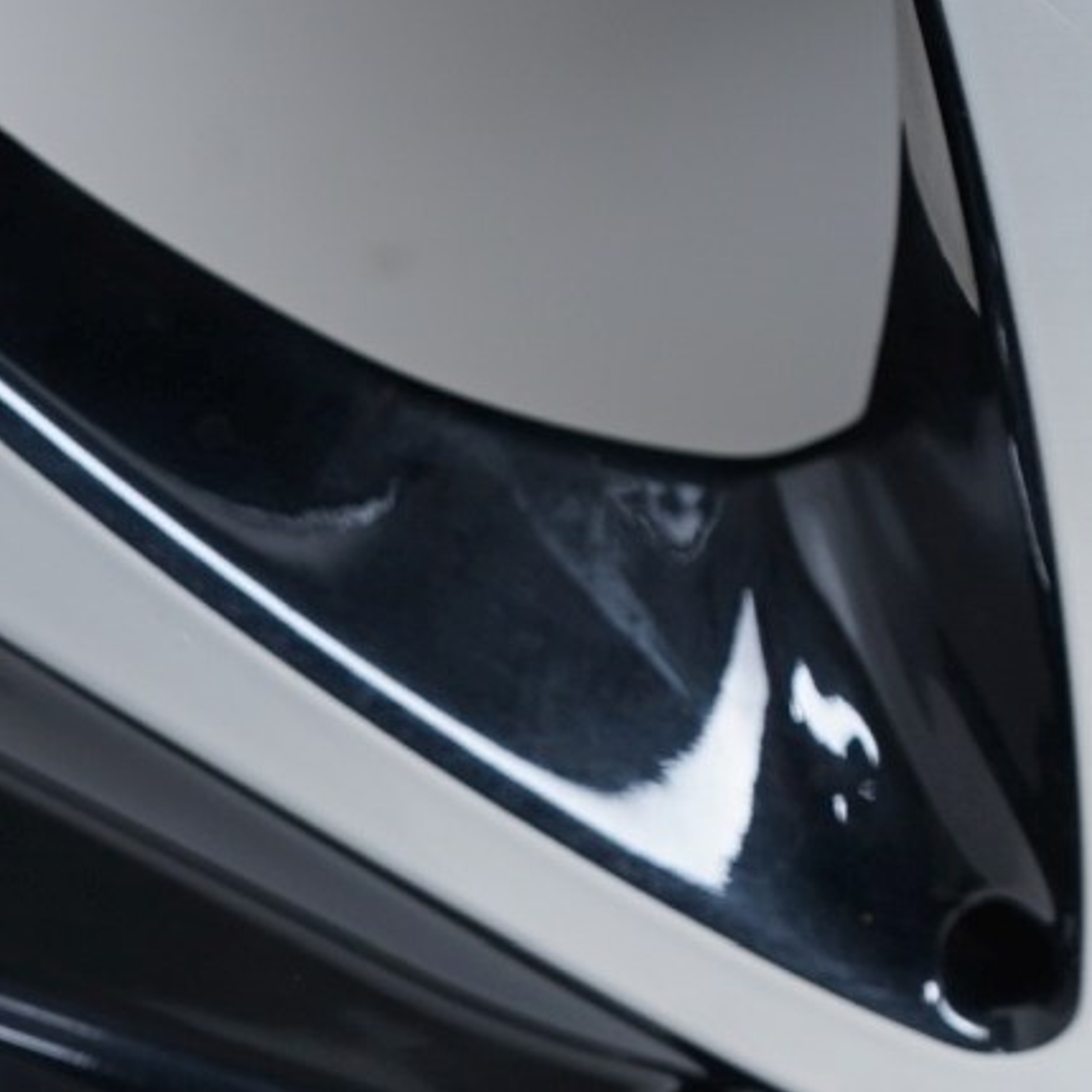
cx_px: 1446
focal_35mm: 133
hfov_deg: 12.7
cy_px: 131
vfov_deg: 13.0
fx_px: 4747
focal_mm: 35
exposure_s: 1/100
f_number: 7.1
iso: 250
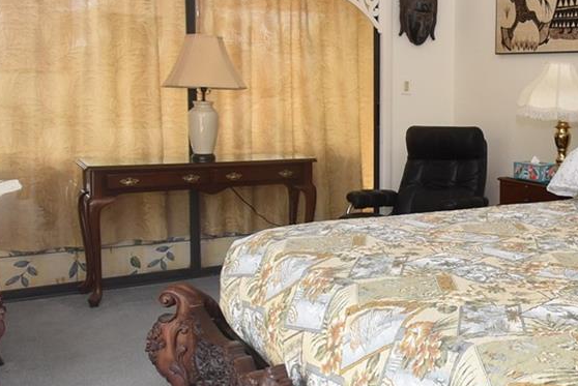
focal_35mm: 43
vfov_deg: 31.1
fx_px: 691
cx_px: 582
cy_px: 136
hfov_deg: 39.8
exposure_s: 1/125
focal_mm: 10
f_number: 5.6
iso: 500
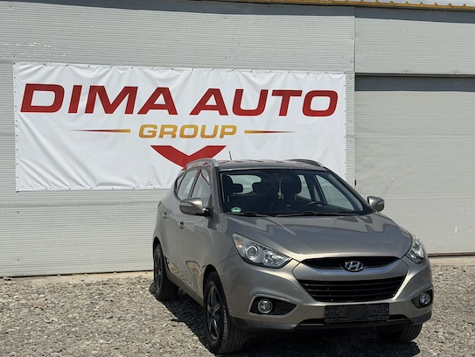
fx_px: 728
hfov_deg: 36.1
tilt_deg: -0.9
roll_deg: +0.3
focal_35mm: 53
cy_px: 189
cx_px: 228
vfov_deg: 27.6
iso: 80
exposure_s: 1/16129
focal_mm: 6.76
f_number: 1.78
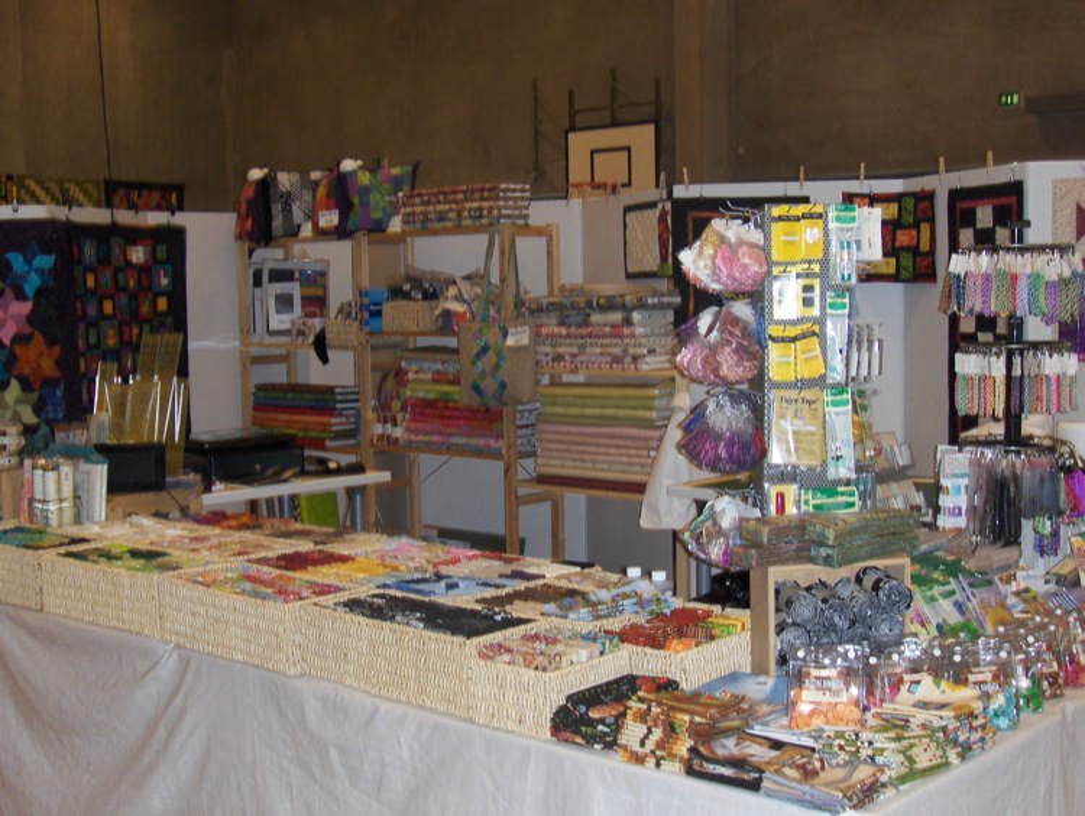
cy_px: 408
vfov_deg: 28.1
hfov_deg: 36.8
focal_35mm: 52
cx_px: 542
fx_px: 1631
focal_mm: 8.3
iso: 100
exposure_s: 1/60
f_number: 3.7
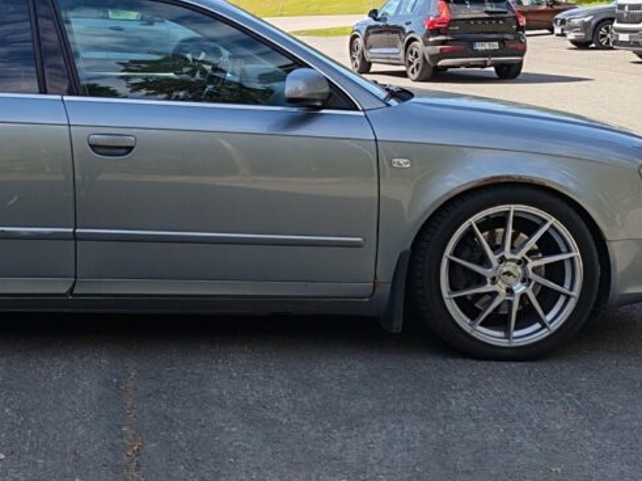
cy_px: 127
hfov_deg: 27.4
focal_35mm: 69
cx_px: 96
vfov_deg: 21.1
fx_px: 1279
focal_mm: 5.4
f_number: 1.6
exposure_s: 1/1900
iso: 50
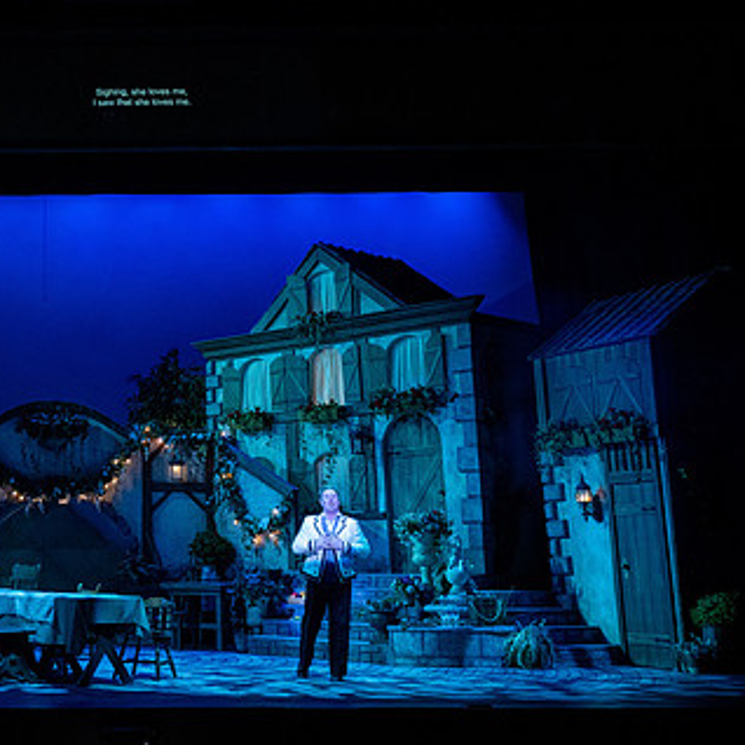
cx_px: 81
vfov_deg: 30.9
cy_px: 250
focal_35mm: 55
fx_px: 1339
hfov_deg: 29.8
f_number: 5
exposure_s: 1/160
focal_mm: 31
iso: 1600
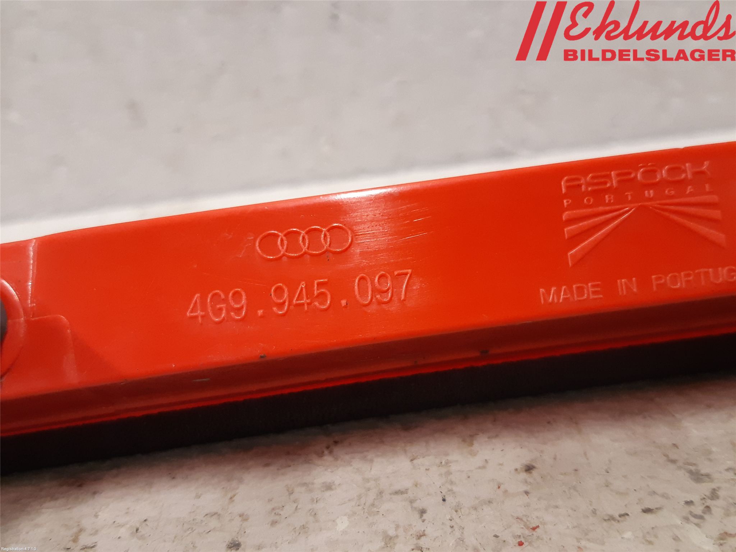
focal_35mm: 26
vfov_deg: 53.1
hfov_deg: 67.3
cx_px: 368
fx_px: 553
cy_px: 276
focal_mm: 3.93
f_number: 1.7
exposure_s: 1/33
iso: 250
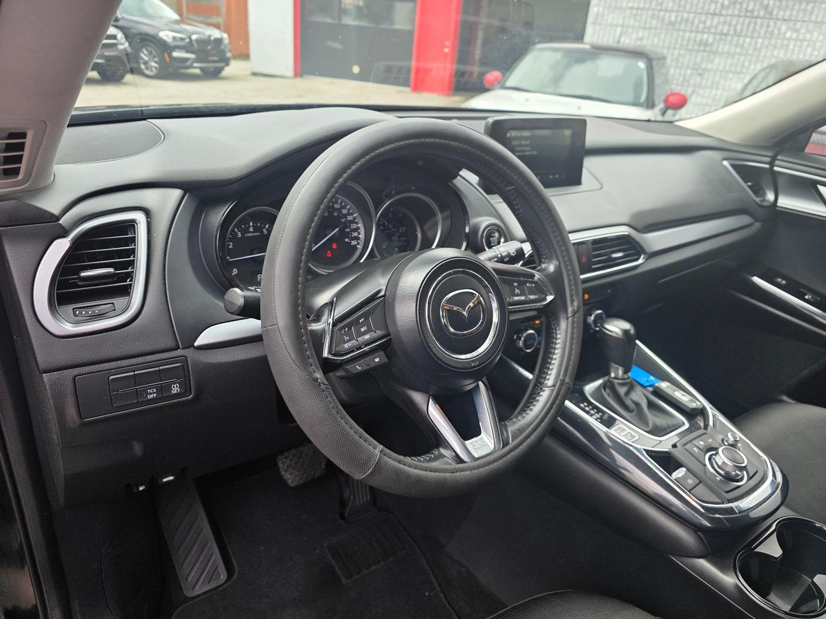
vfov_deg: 58.9
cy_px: 310
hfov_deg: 73.9
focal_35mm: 23
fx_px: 549
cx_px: 413
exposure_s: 1/359
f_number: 1.7
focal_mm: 6.3
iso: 50
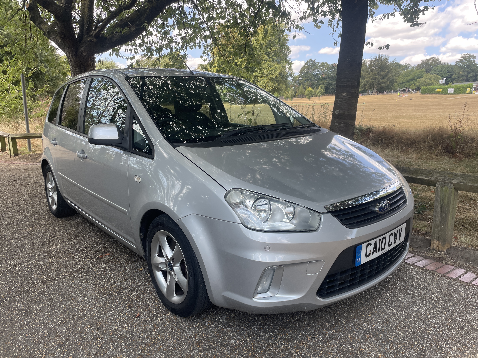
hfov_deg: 67.3
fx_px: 359
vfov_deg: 53.1
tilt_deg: -9.2
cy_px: 179
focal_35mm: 26
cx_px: 239
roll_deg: +0.1
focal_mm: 4.2
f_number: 1.6
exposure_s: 1/465
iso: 32
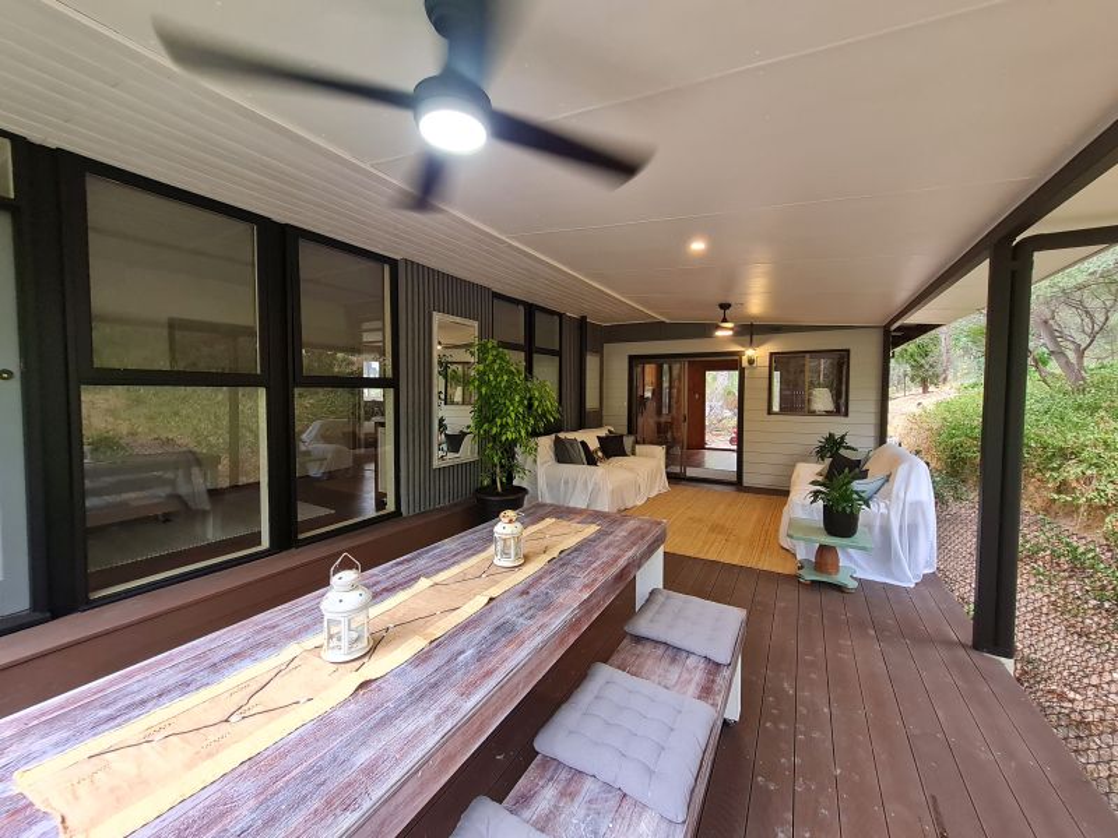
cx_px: 559
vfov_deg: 89.9
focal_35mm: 13
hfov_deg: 106.2
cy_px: 419
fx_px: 420
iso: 200
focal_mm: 1.74
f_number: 2.2
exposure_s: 1/50
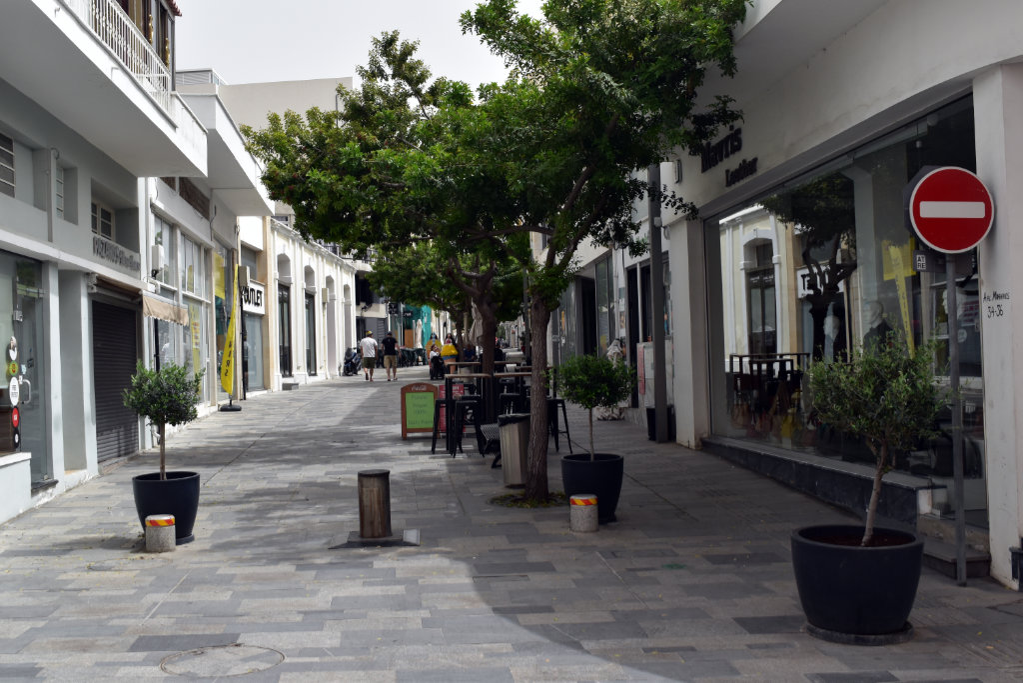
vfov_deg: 31.9
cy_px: 342
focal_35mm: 42
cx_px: 512
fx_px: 1194
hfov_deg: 46.4
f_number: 11
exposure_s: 1/500
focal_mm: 28
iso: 400
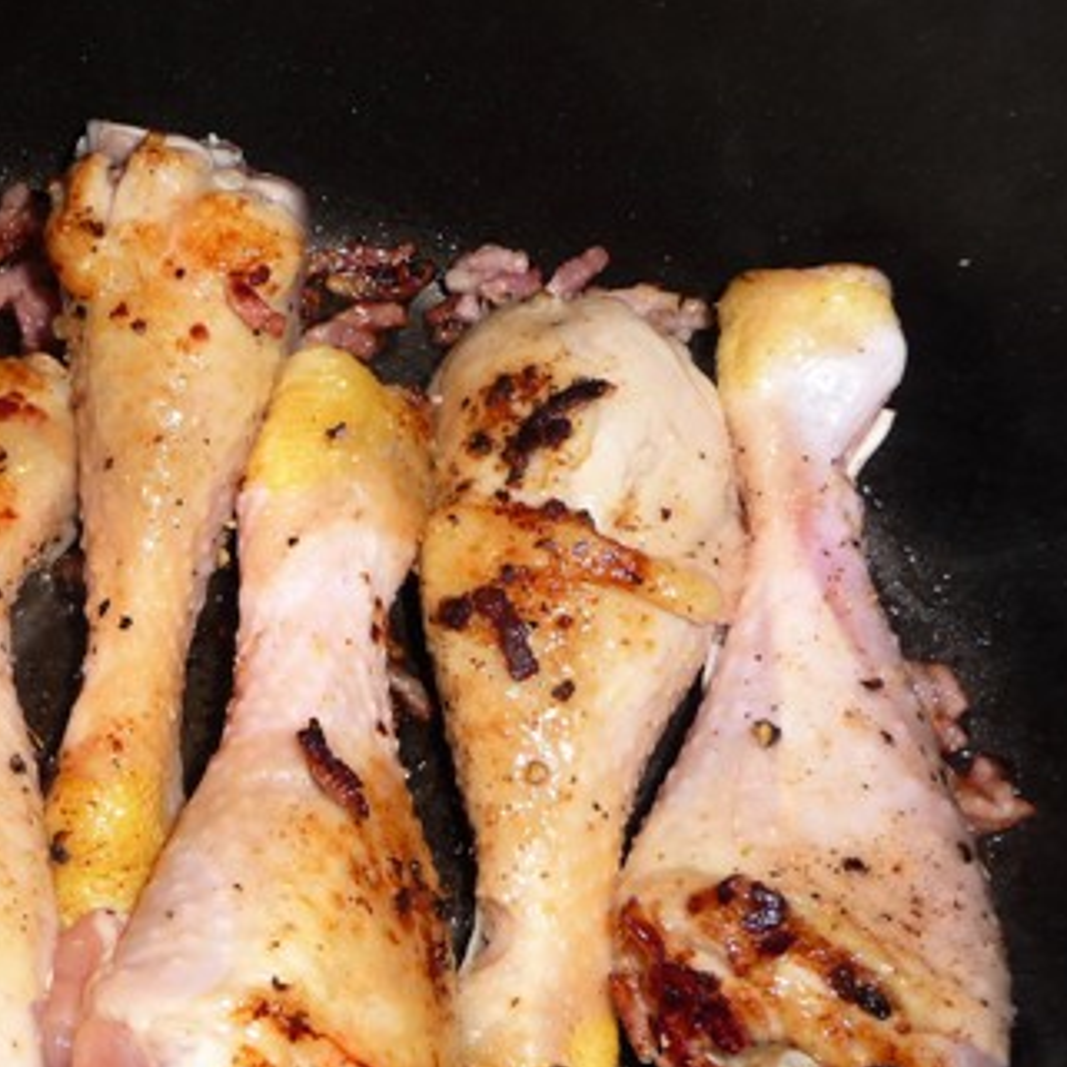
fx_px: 2092
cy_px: 622
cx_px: 27
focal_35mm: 60
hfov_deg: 27.2
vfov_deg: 28.6
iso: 100
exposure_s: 1/30
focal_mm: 5.6
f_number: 3.6
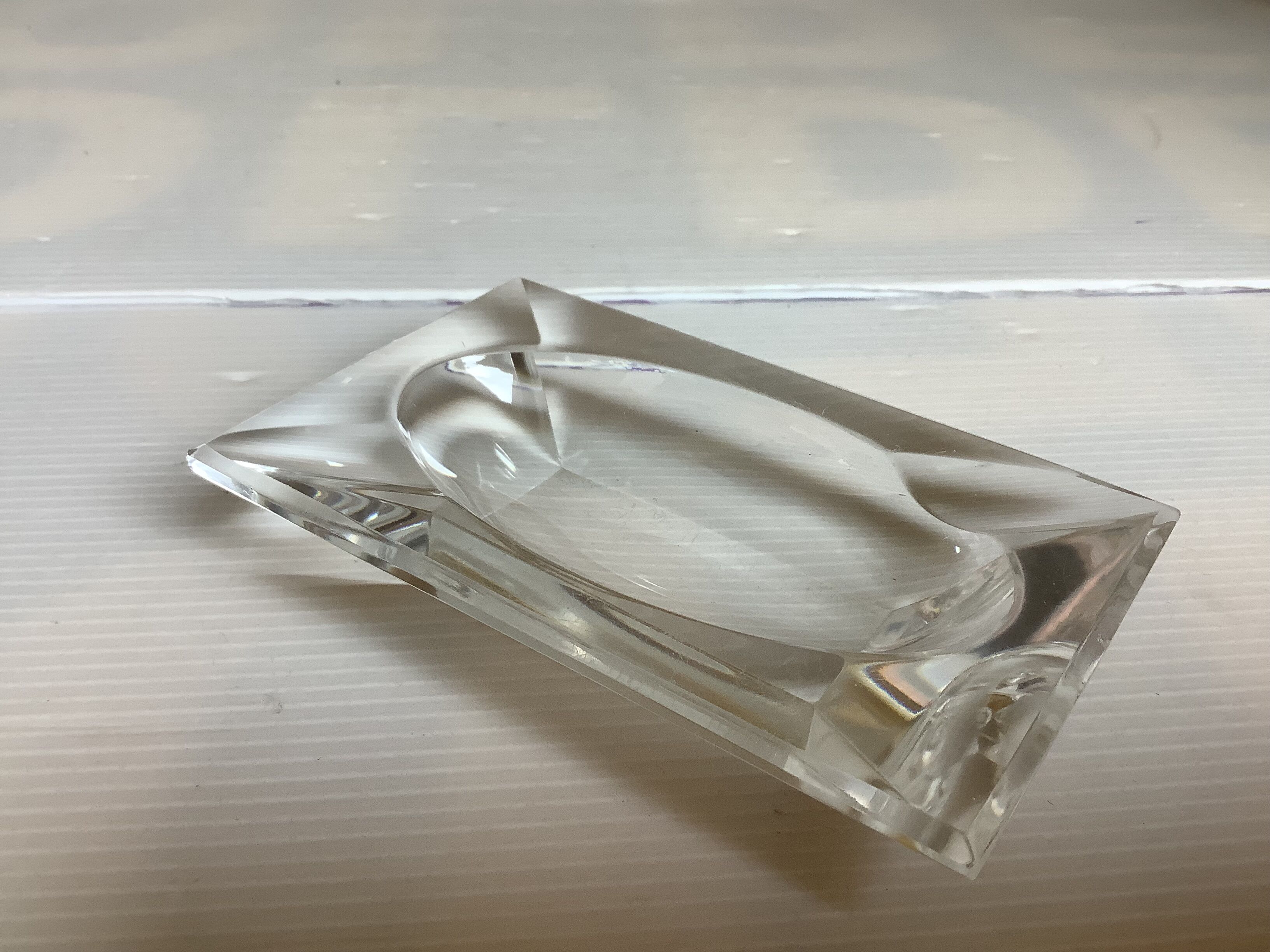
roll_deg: -1.1
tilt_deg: -34.7
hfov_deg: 58.4
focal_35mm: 31
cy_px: 476
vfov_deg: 45.4
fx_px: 1137
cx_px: 635
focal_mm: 3.3
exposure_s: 1/100
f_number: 2.4
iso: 64
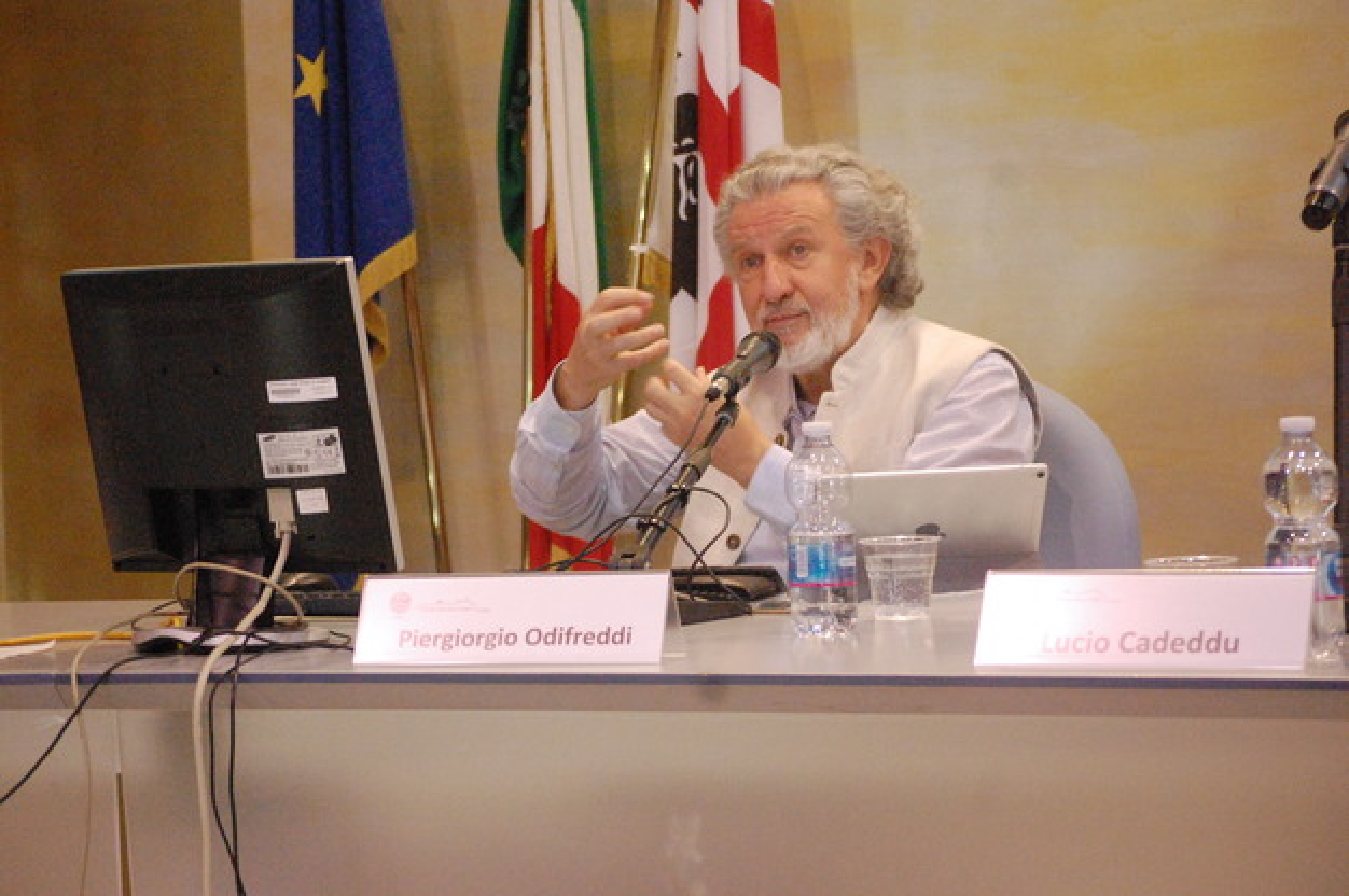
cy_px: 448
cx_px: 674
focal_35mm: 150
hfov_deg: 13.7
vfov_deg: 9.1
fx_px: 5615
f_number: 4.5
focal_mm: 100
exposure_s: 1/50
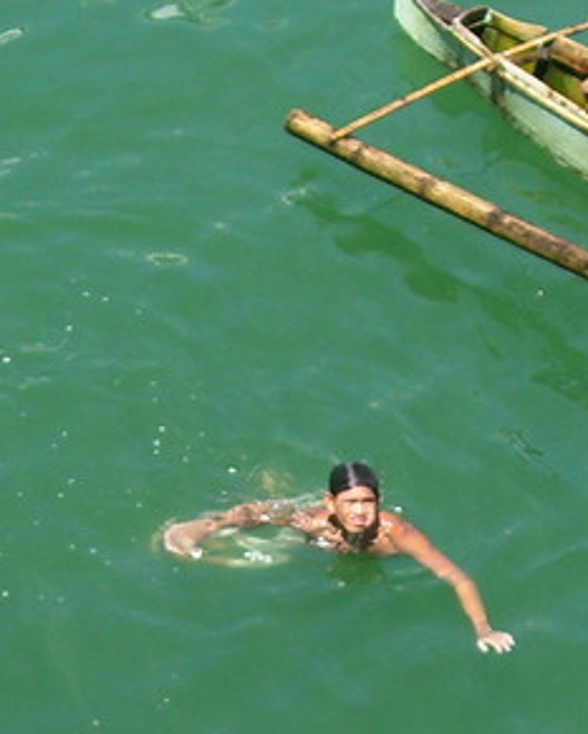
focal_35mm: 161
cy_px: 870
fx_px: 3500
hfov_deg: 9.6
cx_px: 367
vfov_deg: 11.7
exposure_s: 1/750
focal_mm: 7.6
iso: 80
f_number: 3
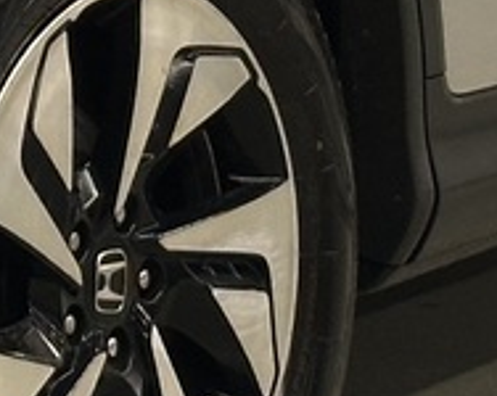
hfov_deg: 5.3
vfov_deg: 4.2
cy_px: -467
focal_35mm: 359
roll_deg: -0.5
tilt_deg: -5.4
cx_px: -233
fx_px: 5275
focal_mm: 6.86
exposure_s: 1/50
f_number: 1.78
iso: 100
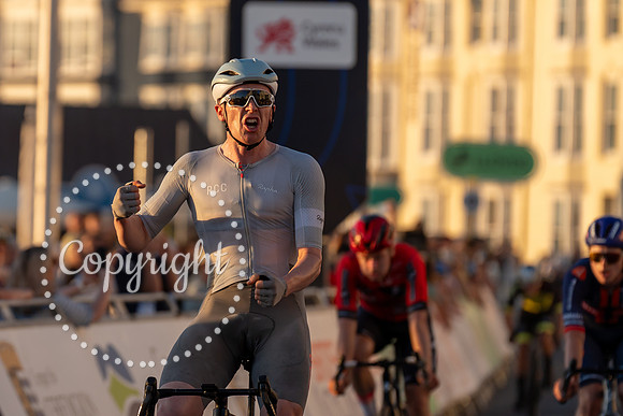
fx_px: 6088
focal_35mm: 352
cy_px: 184
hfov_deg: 5.8
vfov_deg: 3.9
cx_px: 75
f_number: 3.5
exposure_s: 1/1000
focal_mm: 200
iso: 200
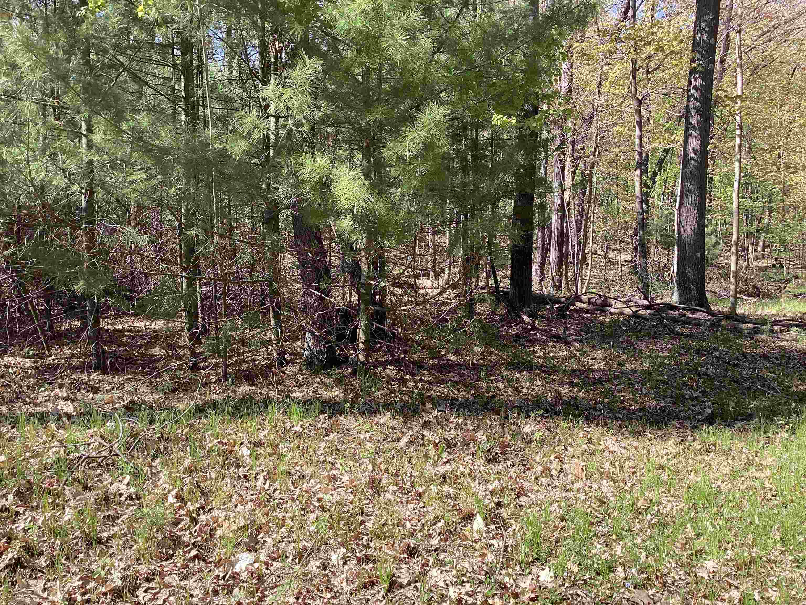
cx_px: 403
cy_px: 302
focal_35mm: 31
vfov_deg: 45.4
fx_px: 722
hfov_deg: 58.4
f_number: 2.4
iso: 25
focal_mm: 3.3
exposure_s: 1/199
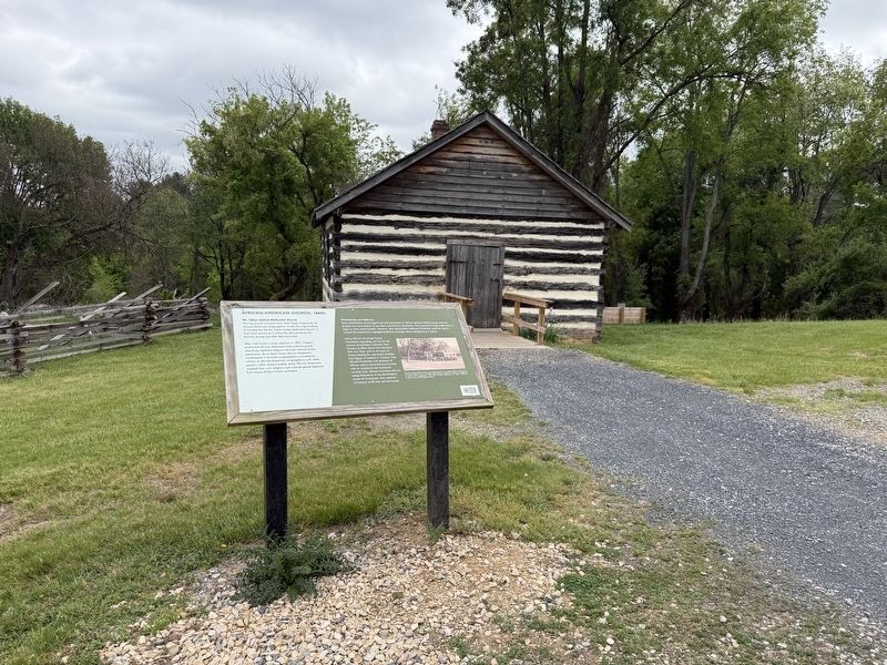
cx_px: 444
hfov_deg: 71.6
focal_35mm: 24
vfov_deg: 56.8
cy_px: 332
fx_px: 615
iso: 100
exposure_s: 1/2907
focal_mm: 6.76
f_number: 1.78
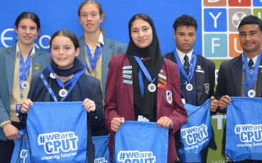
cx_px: 137
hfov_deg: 41.1
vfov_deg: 26.3
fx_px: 350
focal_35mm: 49
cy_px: 90
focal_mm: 24
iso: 1250
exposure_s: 1/60
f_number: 4
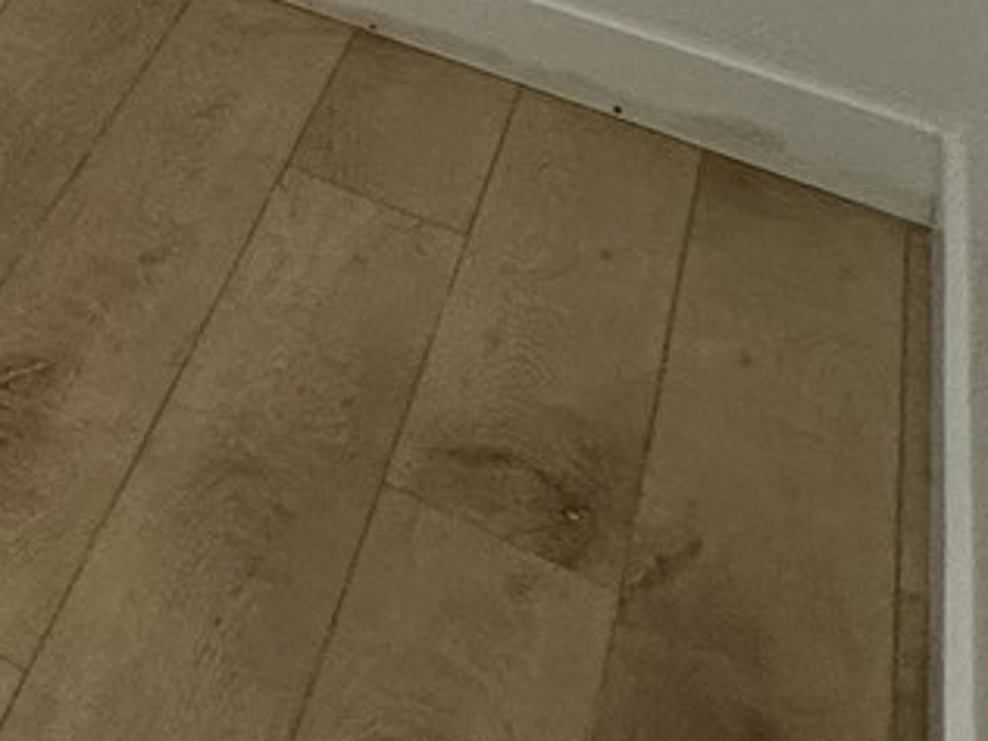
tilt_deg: -6.6
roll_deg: +0.4
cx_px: -1138
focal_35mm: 68
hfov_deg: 17.2
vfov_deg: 15.2
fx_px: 1941
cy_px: -916
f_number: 2.2
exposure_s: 1/120
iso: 100
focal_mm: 2.22
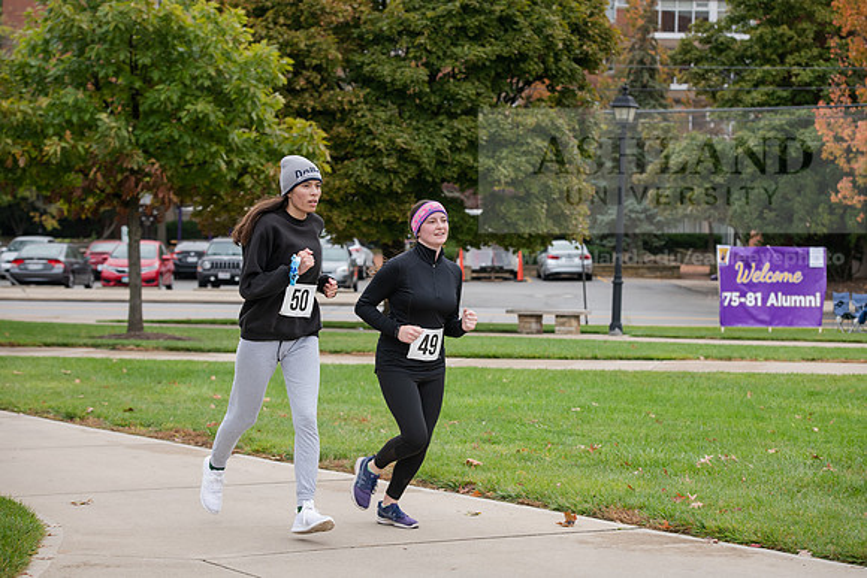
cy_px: 289
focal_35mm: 86
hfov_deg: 23.6
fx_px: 2072
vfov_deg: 15.9
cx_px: 434
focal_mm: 86
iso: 400
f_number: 5
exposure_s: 1/320
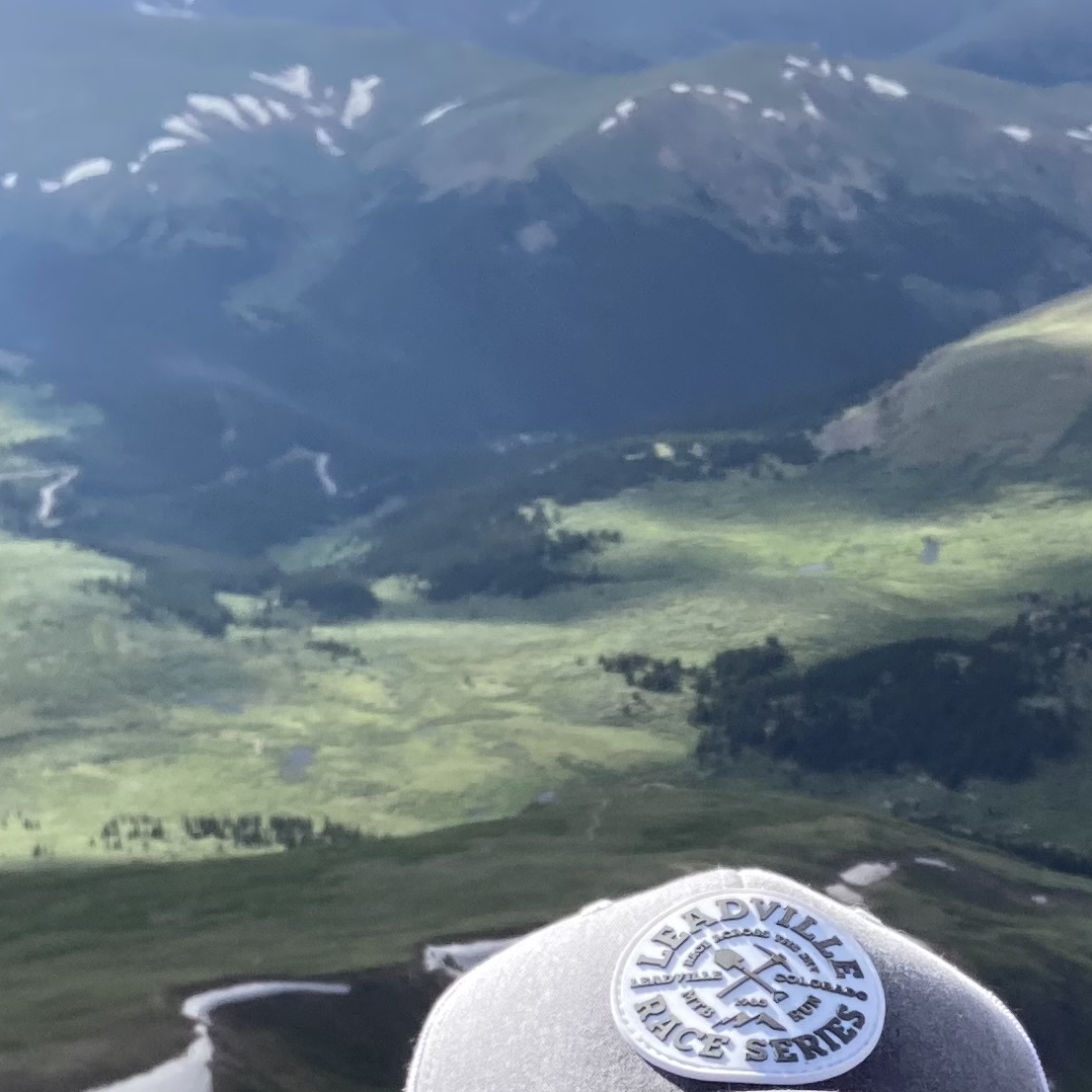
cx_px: 818
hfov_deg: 21.7
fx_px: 2820
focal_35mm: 79
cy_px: 907
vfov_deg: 21.6
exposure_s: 1/758
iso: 20
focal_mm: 2.87
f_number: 2.2
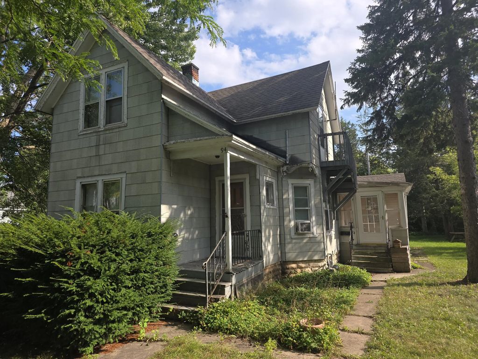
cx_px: 239
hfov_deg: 73.9
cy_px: 180
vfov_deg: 58.9
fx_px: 318
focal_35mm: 23
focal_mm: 6.25
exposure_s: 1/492
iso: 12
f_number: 1.7
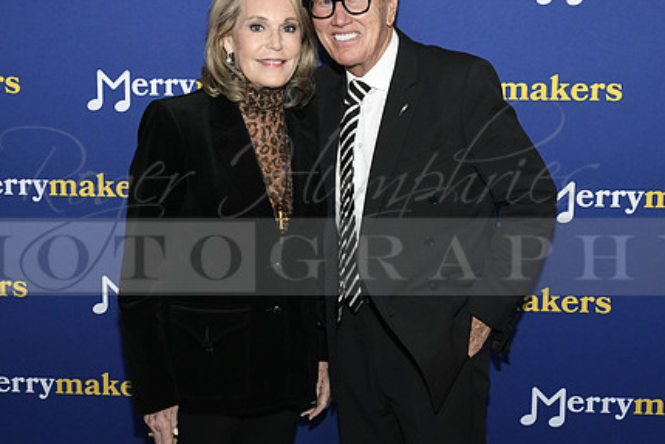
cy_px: 196
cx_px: 306
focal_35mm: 62
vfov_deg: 21.9
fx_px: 1146
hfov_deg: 32.4
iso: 6400
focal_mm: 46
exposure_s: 1/60
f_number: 11
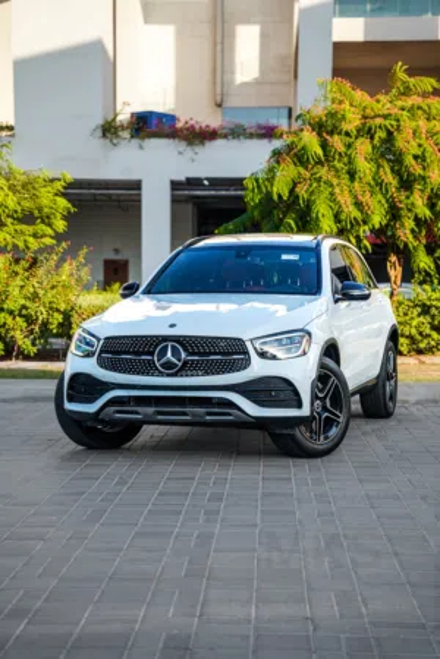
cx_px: 220
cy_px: 330
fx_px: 1283
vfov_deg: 28.8
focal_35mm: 70
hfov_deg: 19.5
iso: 200
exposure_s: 1/100
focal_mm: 70
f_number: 2.8
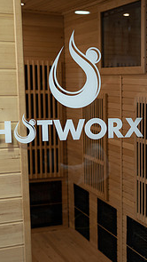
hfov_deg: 16.0
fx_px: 499
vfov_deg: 29.2
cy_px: 171
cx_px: 183
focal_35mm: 72
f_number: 2.8
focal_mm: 35
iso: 200
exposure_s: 1/125
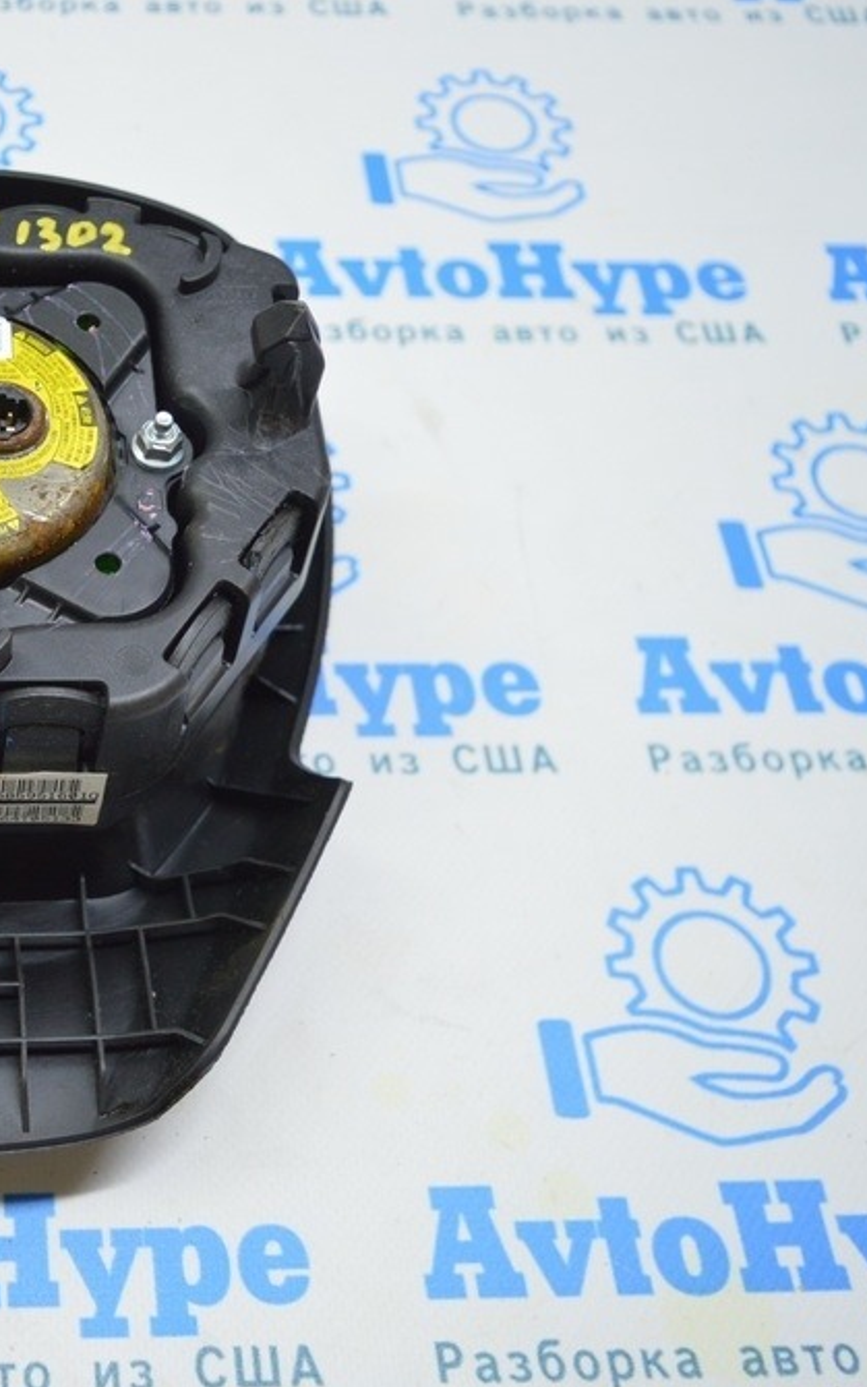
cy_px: 703
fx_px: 1587
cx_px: -83
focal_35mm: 42
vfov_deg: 47.2
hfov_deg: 27.9
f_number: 3.5
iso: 400
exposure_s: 1/50
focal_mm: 18
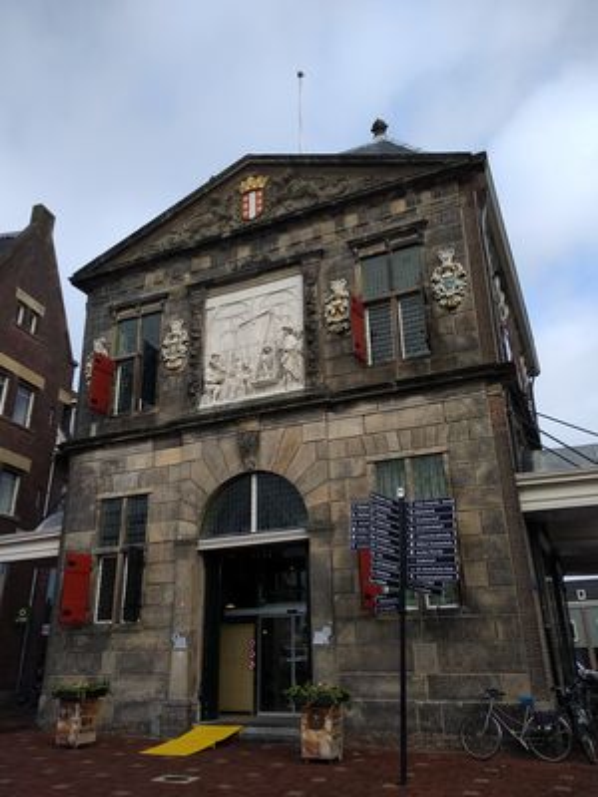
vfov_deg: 67.3
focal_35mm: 26
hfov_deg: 53.1
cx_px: 299
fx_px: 599
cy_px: 398
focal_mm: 3.81
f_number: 2.2
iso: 125
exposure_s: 1/430
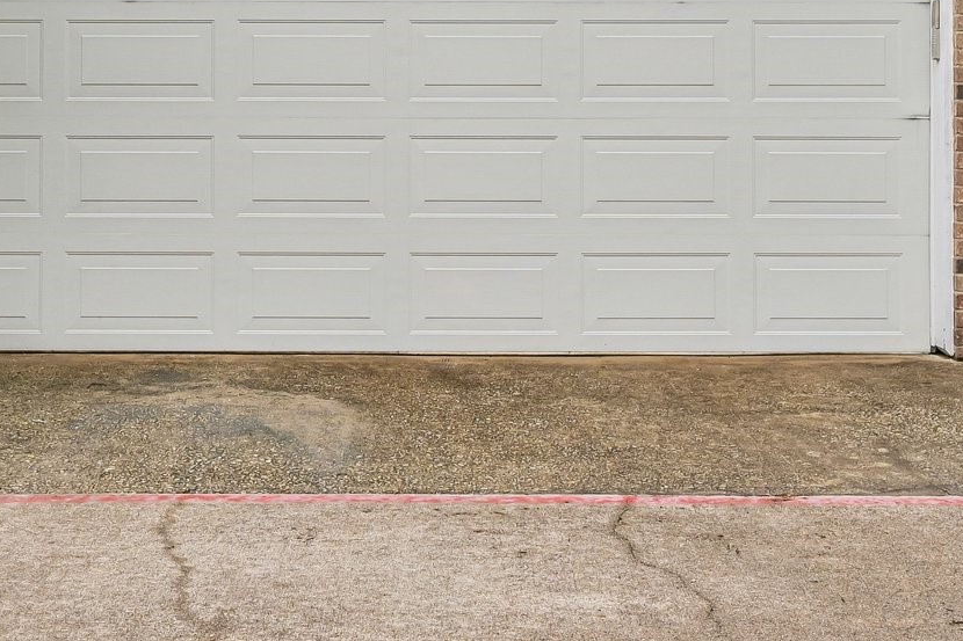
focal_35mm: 74
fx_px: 1979
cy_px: 33
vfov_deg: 18.1
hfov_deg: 27.3
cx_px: 400
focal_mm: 30
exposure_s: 1/250
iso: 400
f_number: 8
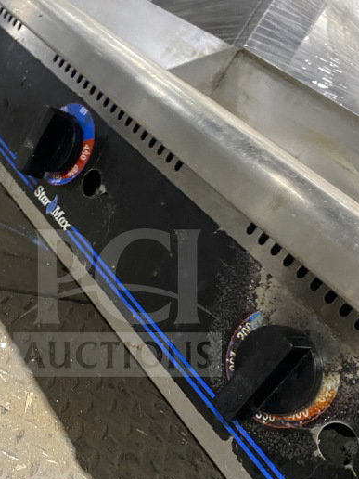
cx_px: 117
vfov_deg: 45.3
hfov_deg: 34.8
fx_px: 567
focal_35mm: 41
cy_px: 303
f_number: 1.8
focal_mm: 4.25
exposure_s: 1/32
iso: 640
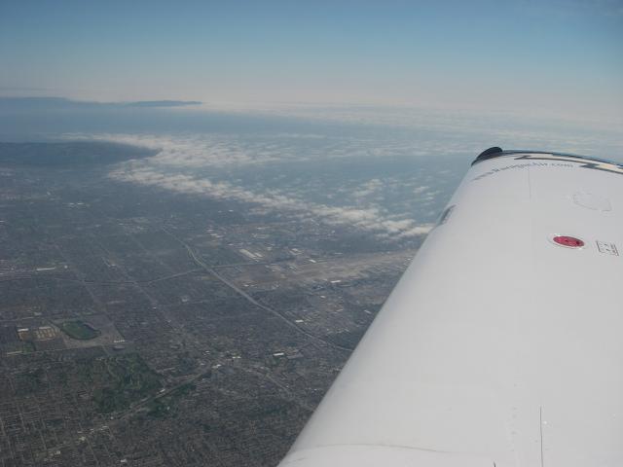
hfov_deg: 49.0
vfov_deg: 37.7
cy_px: 234
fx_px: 684
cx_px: 312
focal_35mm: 38
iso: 64
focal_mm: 6.3
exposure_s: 1/400
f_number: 6.6
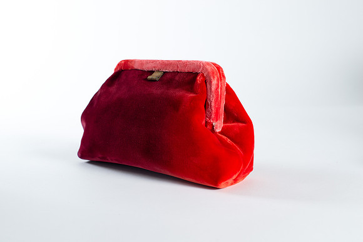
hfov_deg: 39.6
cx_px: 182
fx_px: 504
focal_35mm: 50
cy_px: 121
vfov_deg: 27.0
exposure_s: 1/200
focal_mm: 50
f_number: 6.3
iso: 200
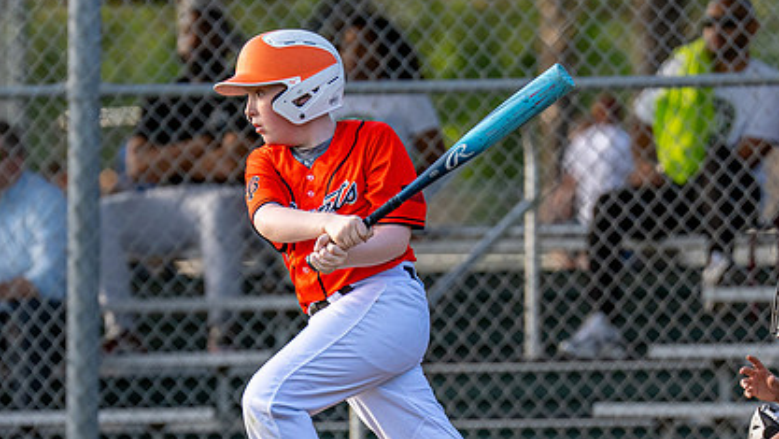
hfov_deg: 3.8
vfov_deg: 2.1
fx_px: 11800
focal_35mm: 571
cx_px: 355
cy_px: 308
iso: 400
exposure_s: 1/2000
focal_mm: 200
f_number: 2.8
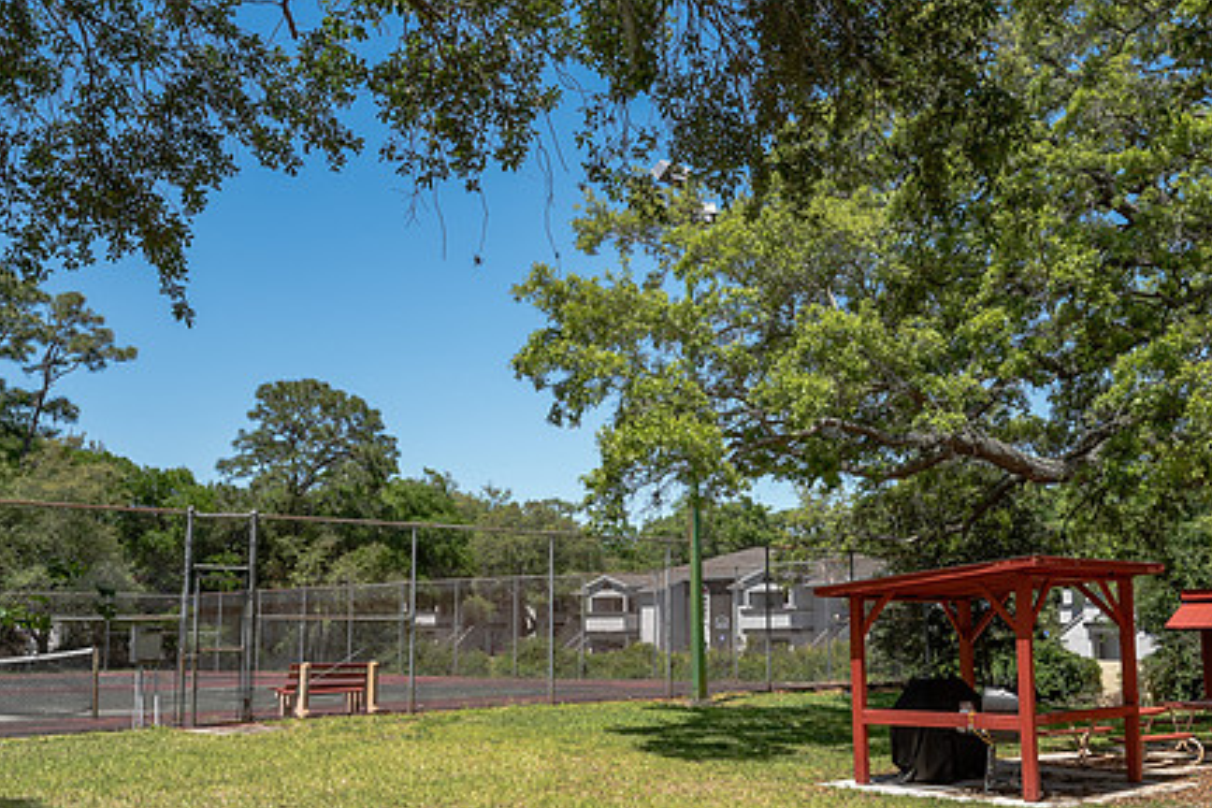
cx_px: 721
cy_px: 422
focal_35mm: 43
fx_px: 1448
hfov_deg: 45.2
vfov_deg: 31.2
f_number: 9
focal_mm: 32
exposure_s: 1/160
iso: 125
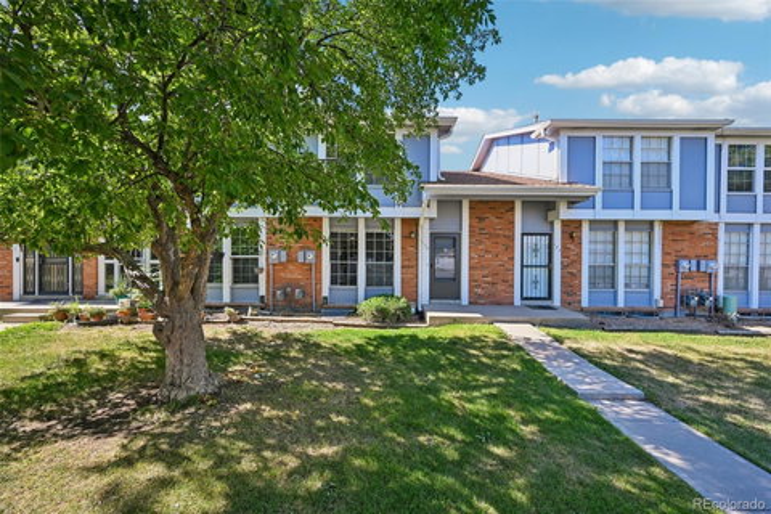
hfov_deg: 104.3
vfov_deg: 81.2
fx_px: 300
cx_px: 386
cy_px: 257
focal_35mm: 14
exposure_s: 1/15
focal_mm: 14
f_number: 10
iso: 64
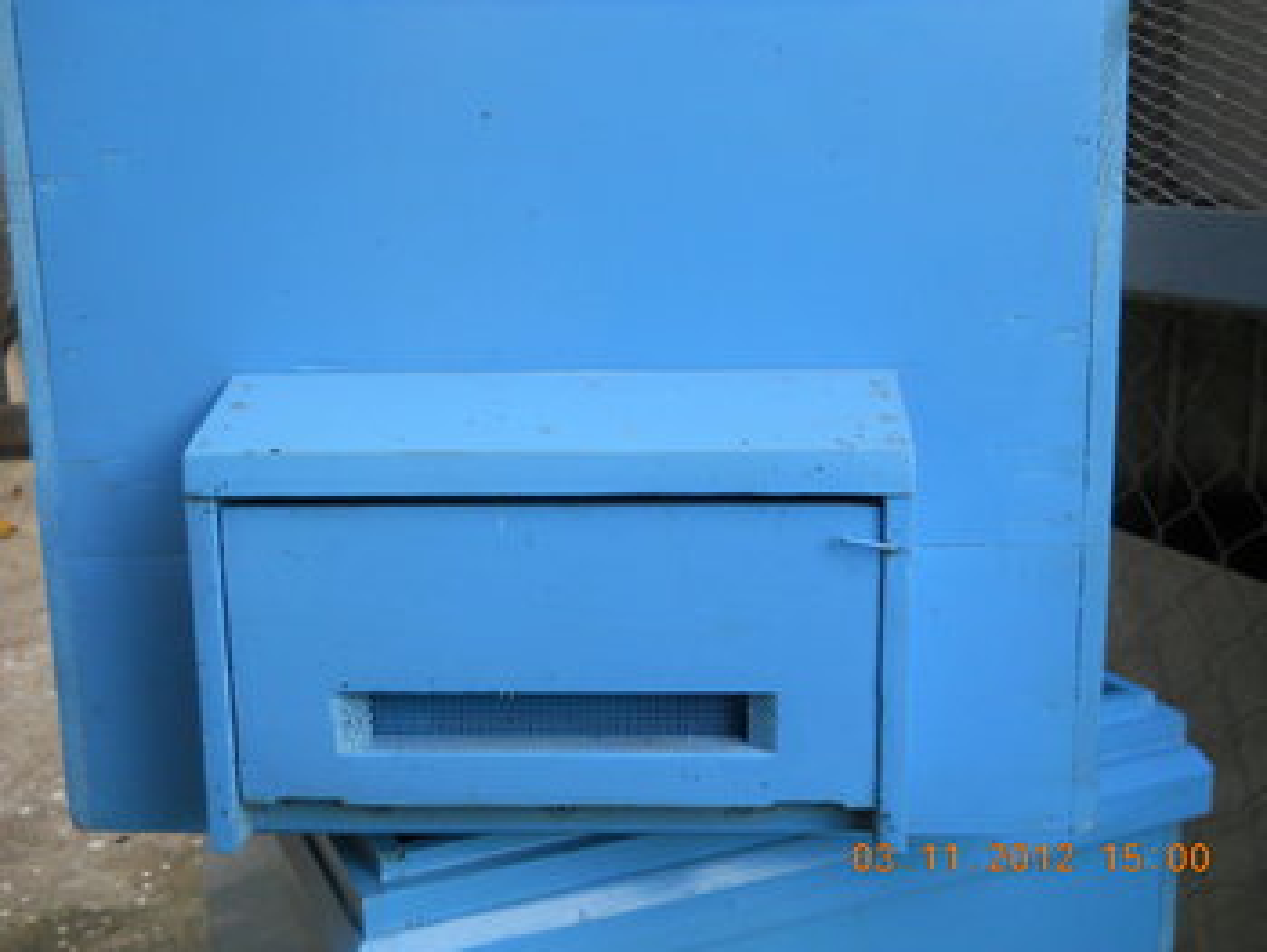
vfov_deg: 35.2
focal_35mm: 41
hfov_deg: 45.7
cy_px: 476
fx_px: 1502
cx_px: 634
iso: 250
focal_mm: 6.72
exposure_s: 1/250
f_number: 3.1
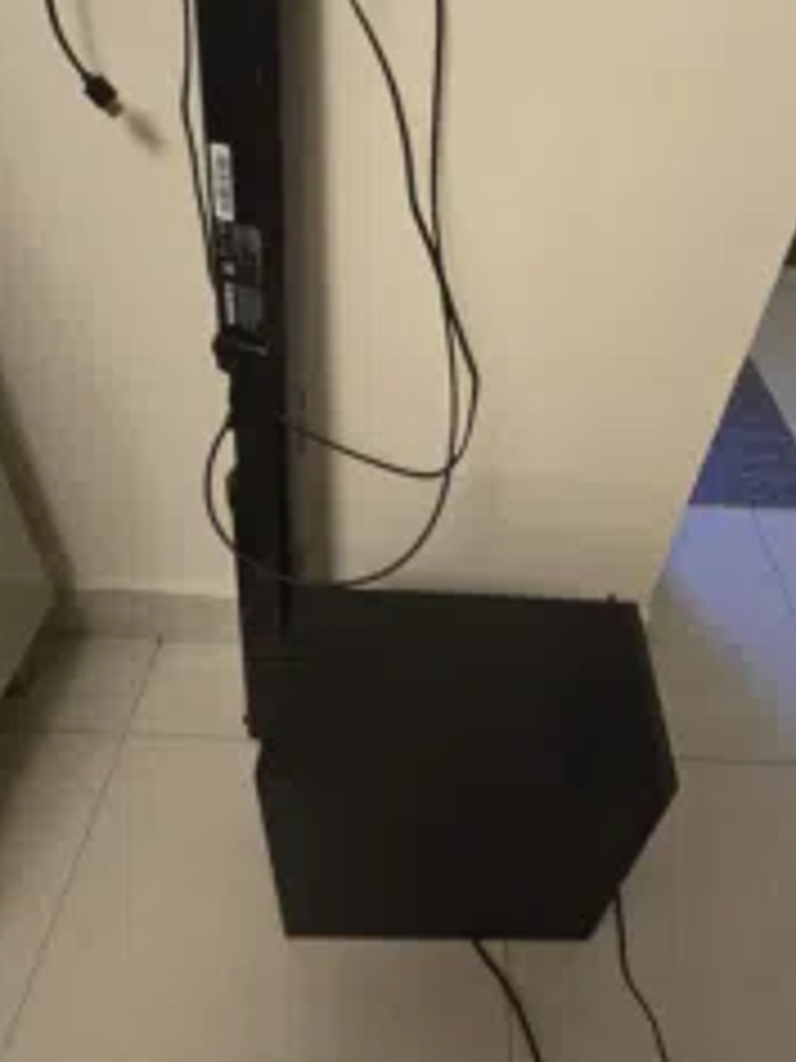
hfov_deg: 60.5
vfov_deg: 75.6
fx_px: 675
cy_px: 428
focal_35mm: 22
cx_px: 481
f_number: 2.2
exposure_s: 1/50
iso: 1000
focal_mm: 2.2
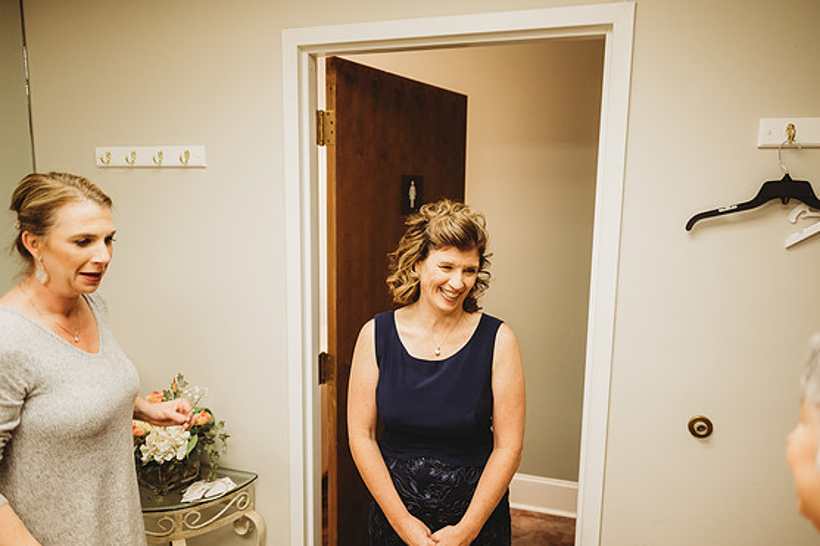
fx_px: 569
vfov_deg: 51.2
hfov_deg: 71.5
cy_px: 282
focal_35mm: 25
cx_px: 405
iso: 640
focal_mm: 24
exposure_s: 1/100
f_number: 2.2
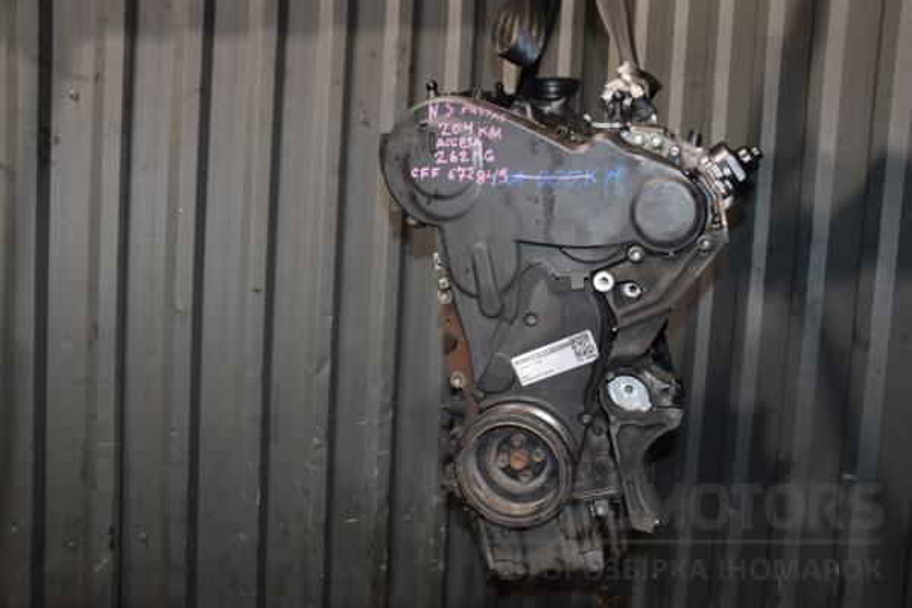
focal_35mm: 32
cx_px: 456
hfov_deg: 59.5
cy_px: 304
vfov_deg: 41.7
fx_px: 798
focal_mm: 21
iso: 800
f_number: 5
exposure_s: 1/60
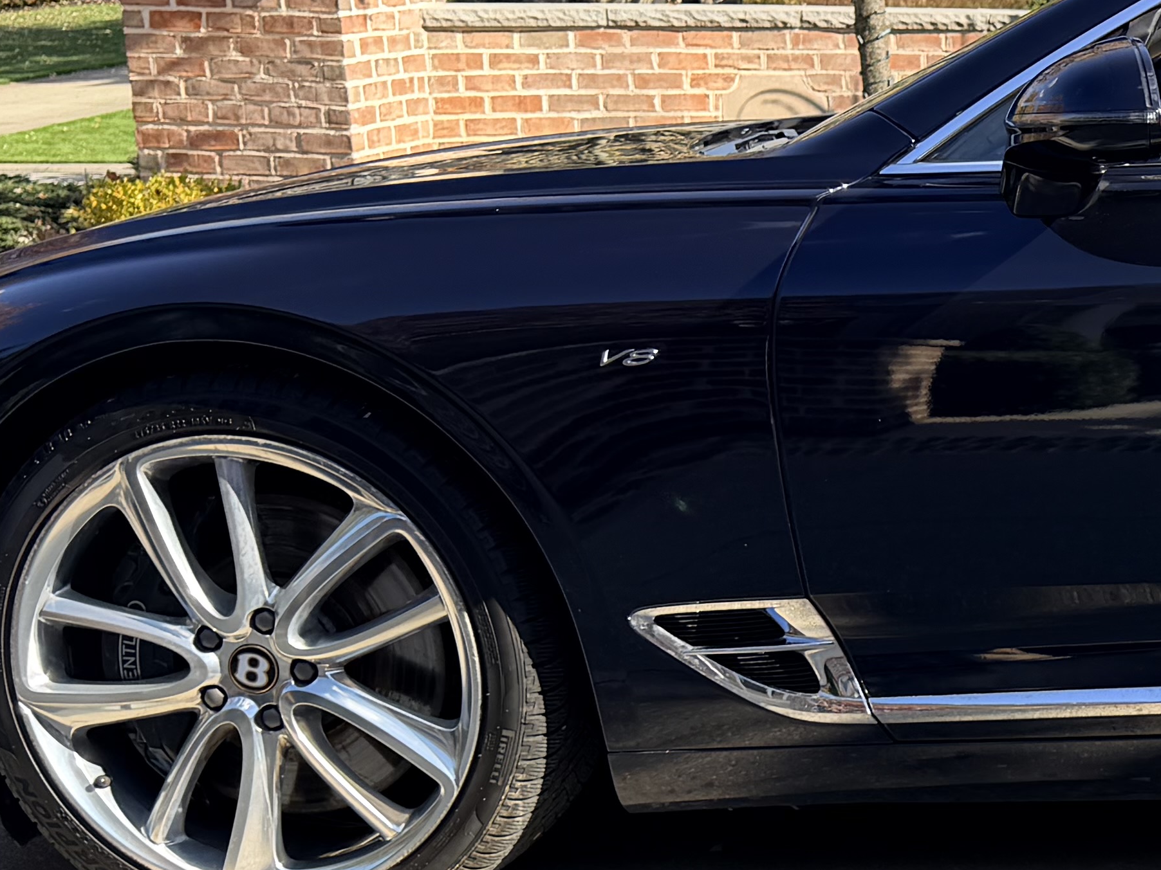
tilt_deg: -14.1
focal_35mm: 76
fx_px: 2549
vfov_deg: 19.4
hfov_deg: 22.6
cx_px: 1552
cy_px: 531
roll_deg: -1.1
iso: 80
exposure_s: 1/1493
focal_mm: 6.76
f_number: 1.78
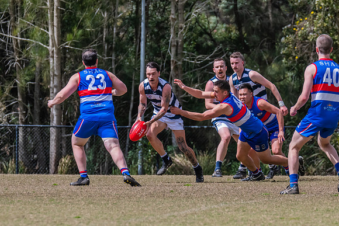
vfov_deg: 2.6
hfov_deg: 3.9
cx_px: 187
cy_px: 114
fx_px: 4998
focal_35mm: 531
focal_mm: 290
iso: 800
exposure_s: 1/1600
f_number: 8
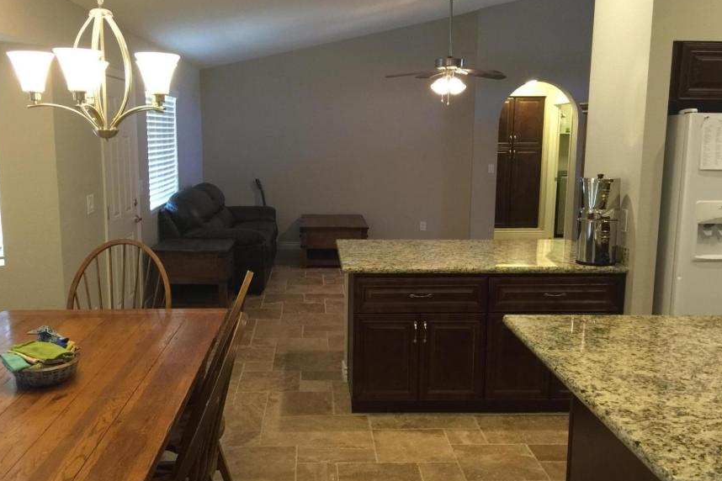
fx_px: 722
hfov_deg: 53.1
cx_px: 326
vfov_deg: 36.9
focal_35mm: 36
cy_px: 258
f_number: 2.2
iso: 125
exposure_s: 1/15
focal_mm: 4.15
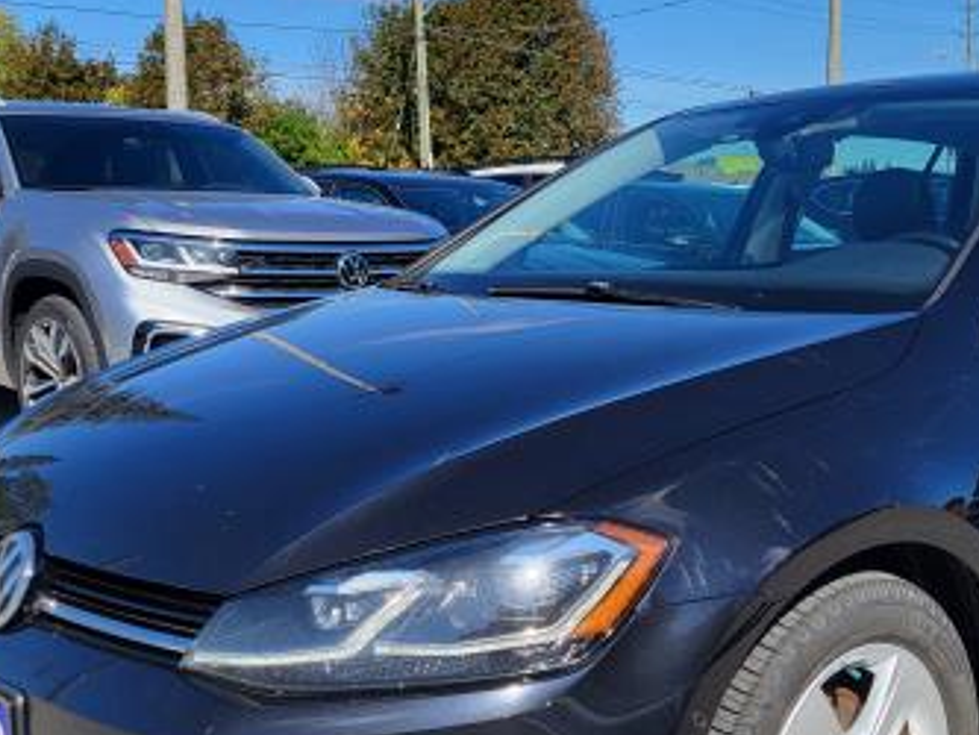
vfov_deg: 29.1
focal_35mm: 50
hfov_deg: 37.7
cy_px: 438
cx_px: 664
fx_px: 1415
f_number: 1.8
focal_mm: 5.4
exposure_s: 1/1920
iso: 40
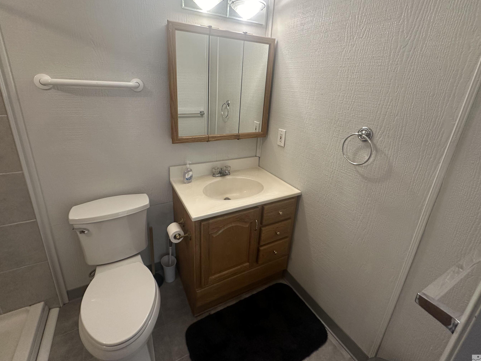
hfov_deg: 94.5
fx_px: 222
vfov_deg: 77.8
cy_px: 158
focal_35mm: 16
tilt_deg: -19.1
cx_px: 232
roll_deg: -3.1
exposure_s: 1/60
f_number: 2.2
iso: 200
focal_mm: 2.22
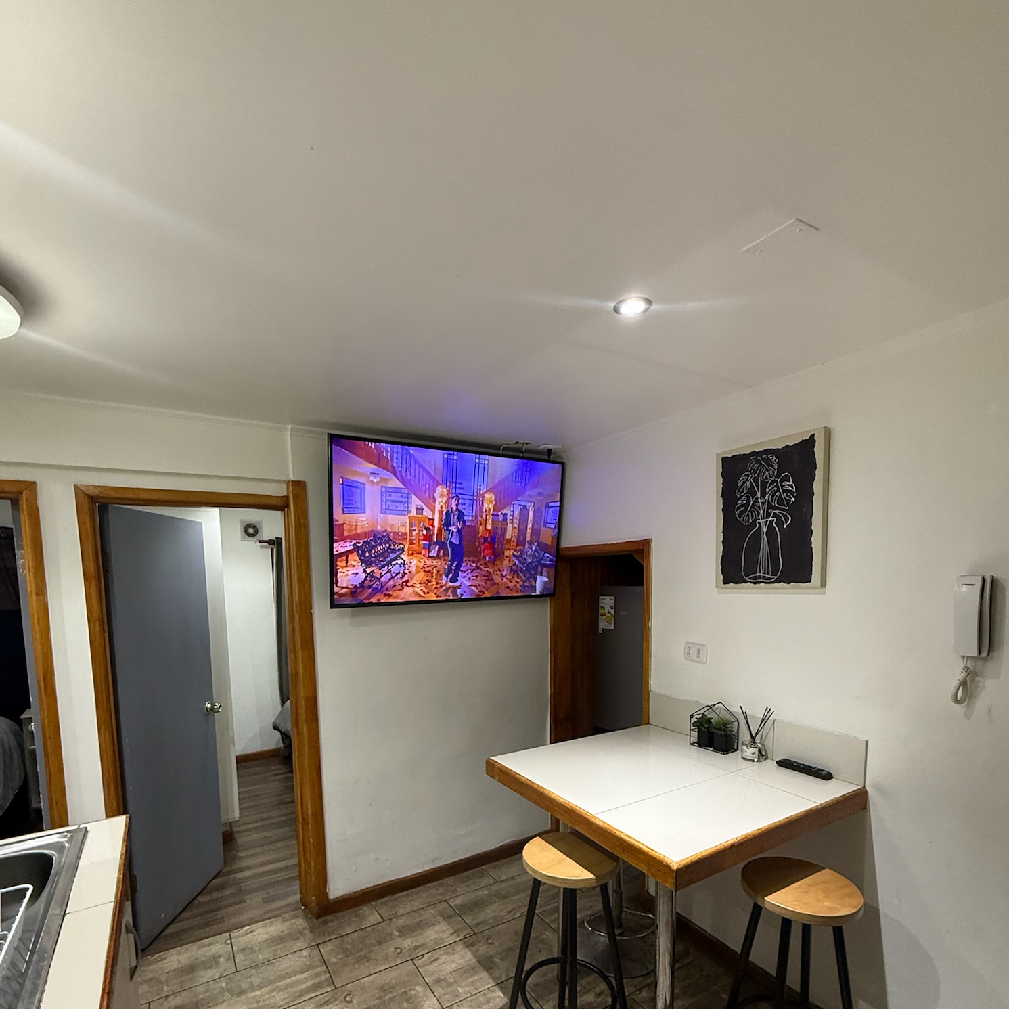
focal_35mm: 17
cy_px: 642
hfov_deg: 84.0
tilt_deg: -4.6
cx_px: 499
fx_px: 561
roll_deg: +1.7
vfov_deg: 82.1
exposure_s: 1/60
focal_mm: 2.22
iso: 320
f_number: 2.2
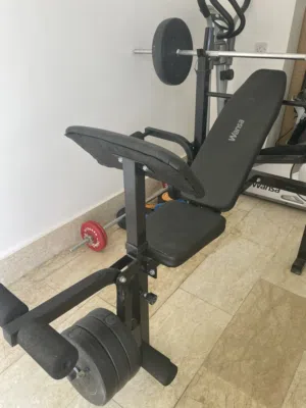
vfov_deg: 67.3
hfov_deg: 53.1
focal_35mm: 26
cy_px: 204
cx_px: 153
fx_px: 306
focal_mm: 4.2
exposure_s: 1/121
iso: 50
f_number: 1.6
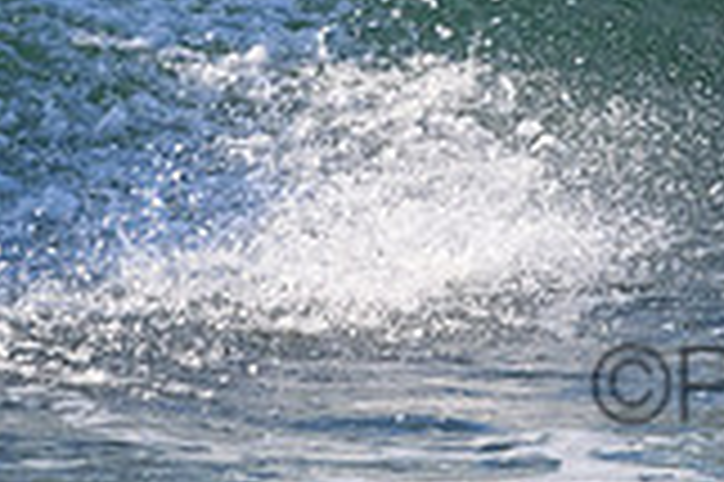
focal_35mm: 1623
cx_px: 940
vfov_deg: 0.8
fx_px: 32607
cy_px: -363
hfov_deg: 1.3
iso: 2500
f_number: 11
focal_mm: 450
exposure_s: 1/2000
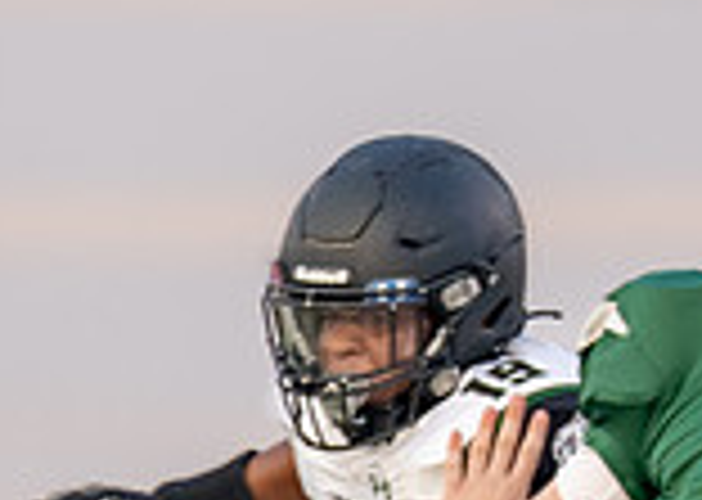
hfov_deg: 1.4
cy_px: 1300
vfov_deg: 1.0
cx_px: -62
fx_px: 29748
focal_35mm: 1494
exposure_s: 1/1600
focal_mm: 200
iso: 400
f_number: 2.8
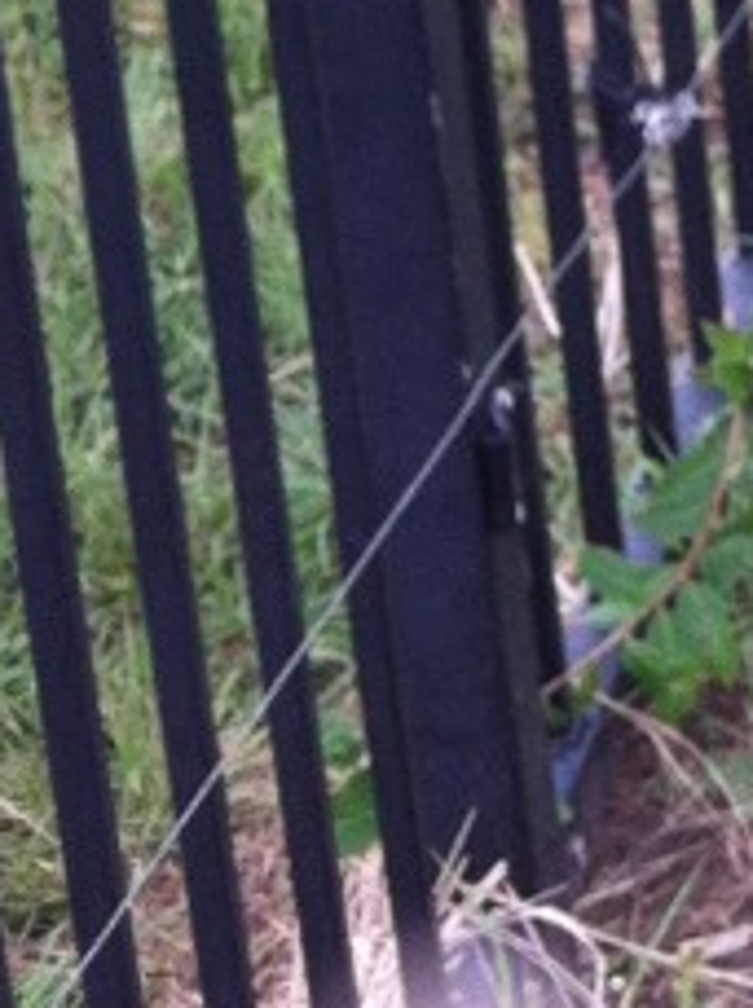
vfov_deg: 8.7
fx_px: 6079
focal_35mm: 209
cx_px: 2241
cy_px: -1382
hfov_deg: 6.5
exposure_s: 1/385
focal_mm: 3.85
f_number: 2.8
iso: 80
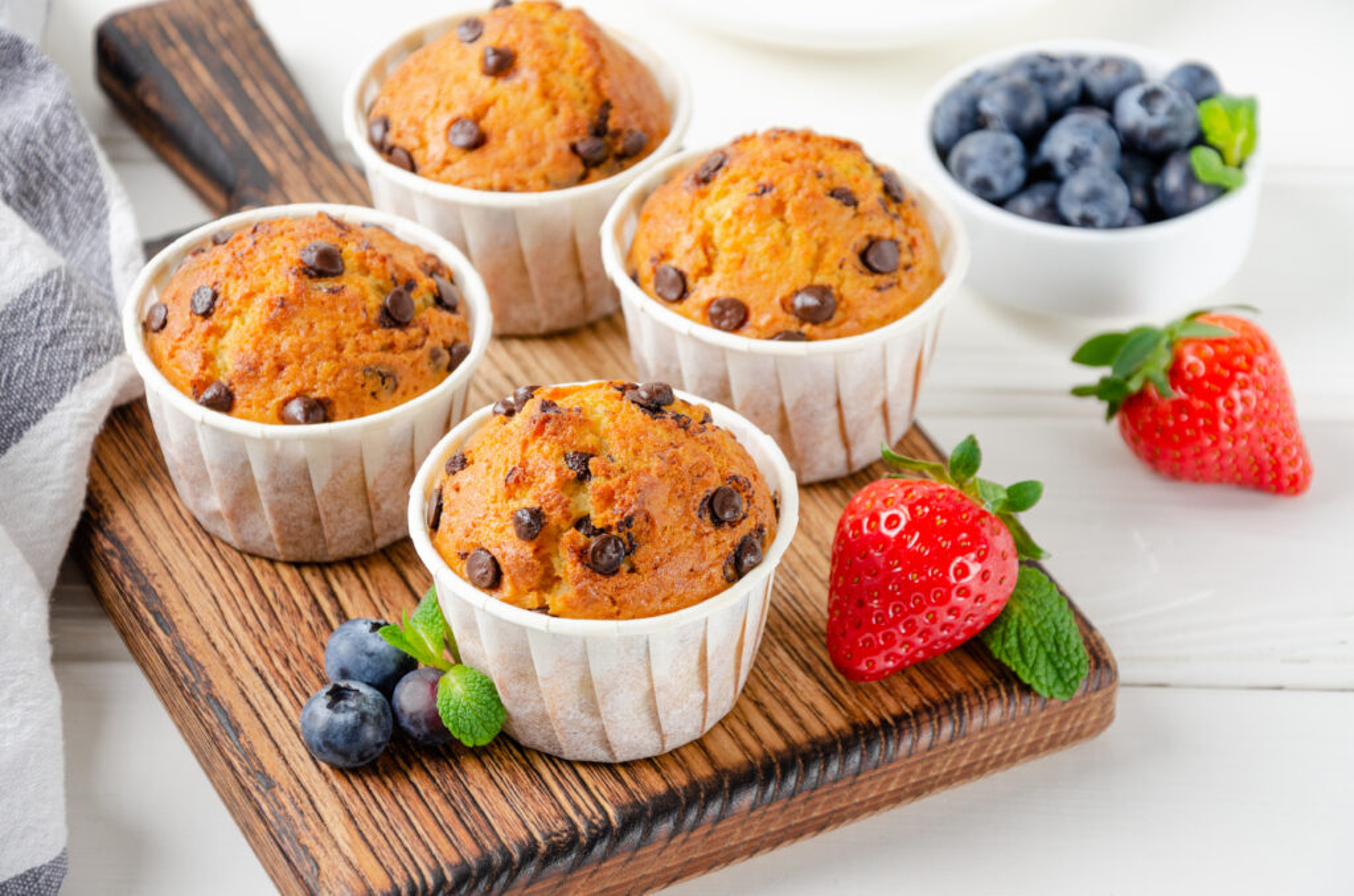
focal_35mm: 135
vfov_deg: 10.1
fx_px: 5066
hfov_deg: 15.2
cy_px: 448
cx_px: 677
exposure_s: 1/200
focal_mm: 90
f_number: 7.1
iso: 320
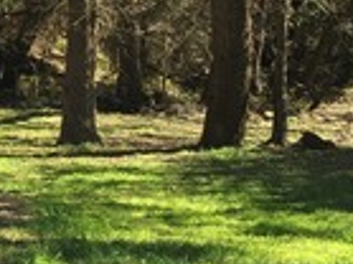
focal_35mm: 134
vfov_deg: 11.0
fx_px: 1365
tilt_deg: -6.7
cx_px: -152
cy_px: 122
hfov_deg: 13.9
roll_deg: -2.8
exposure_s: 1/534
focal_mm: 4.15
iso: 32
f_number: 2.2
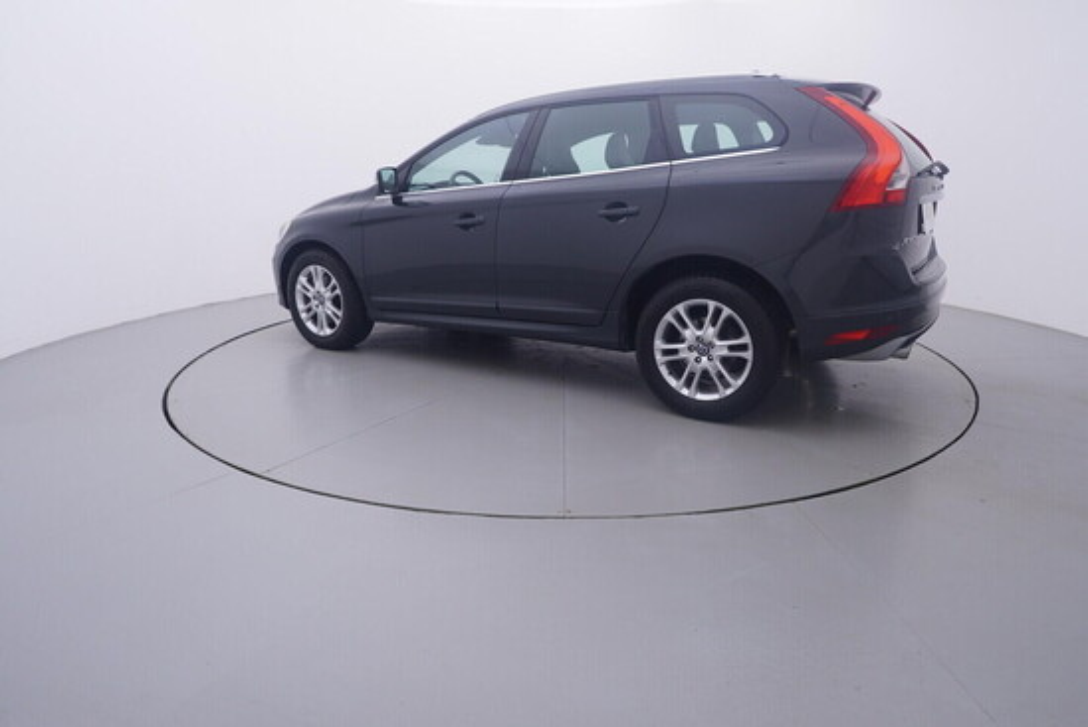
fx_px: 681
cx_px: 544
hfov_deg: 77.3
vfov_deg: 56.2
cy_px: 364
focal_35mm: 22
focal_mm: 15
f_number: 5
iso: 200
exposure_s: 1/80
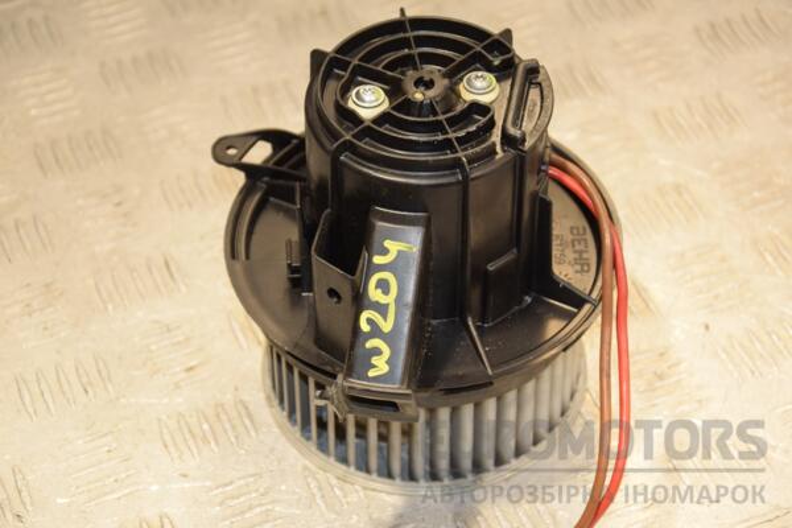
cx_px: 396
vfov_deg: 14.7
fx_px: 2046
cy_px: 264
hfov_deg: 21.9
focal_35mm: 93
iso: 800
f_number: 5.3
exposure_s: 1/200
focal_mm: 62
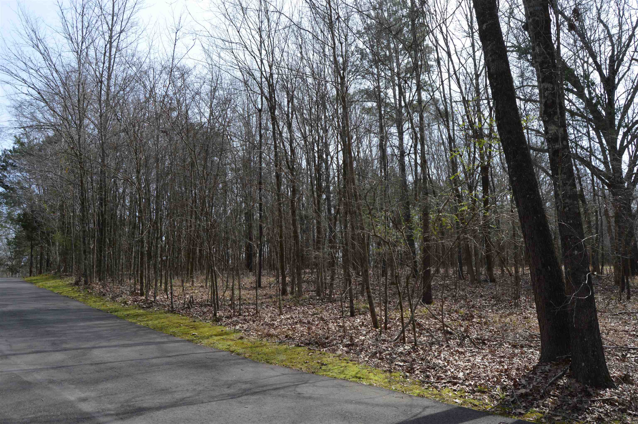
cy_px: 212
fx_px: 478
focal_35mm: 27
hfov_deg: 67.4
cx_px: 319
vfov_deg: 47.8
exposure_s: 1/200
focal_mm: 18
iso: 100
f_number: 7.1
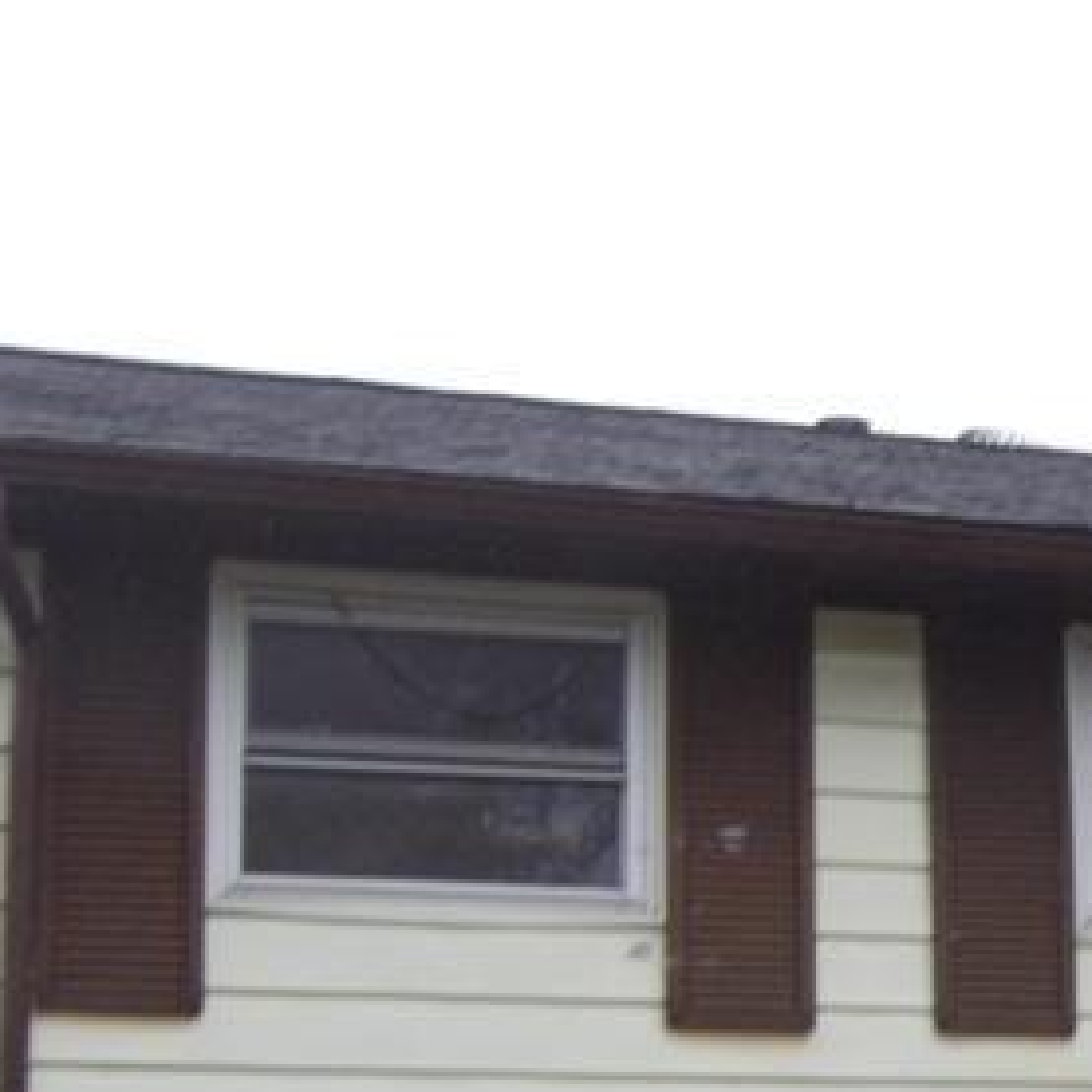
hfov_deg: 16.9
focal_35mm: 97
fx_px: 3462
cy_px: 883
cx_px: 1403
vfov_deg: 17.8
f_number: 2.7
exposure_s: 1/125
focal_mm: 6.2
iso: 100
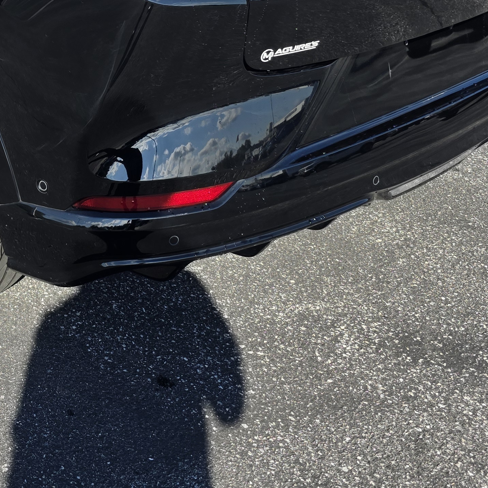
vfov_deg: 28.2
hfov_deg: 28.7
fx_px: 909
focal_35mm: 57
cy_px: -2
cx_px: 38
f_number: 1.7
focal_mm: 6.3
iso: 80
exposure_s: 1/2921
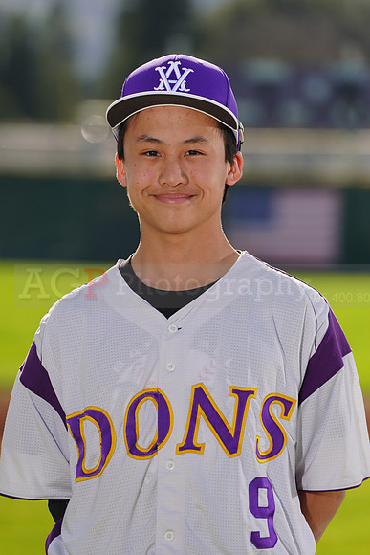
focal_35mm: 358
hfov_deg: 3.8
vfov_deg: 5.8
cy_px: 278
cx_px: 185
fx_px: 5515
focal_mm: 358
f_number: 9
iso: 100
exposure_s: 1/250
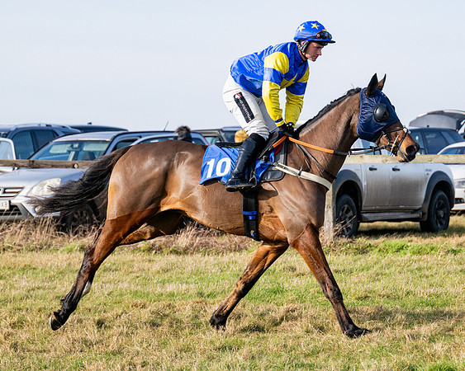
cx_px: 275
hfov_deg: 9.5
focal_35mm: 203
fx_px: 2791
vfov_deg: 7.6
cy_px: 187
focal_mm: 110
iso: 400
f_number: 4
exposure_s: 1/4000
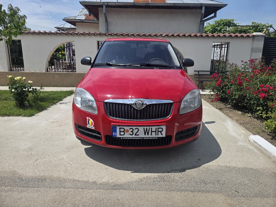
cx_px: 138
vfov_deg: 58.9
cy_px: 104
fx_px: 183
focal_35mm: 23
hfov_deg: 73.9
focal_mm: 6.3
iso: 80
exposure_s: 1/7944
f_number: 1.7
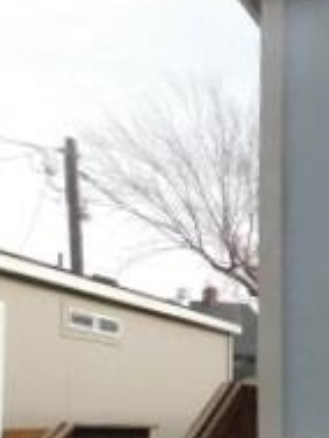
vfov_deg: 24.6
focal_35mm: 78
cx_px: 723
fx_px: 987
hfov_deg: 14.5
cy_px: 343
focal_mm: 4
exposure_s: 1/640
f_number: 3
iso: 125
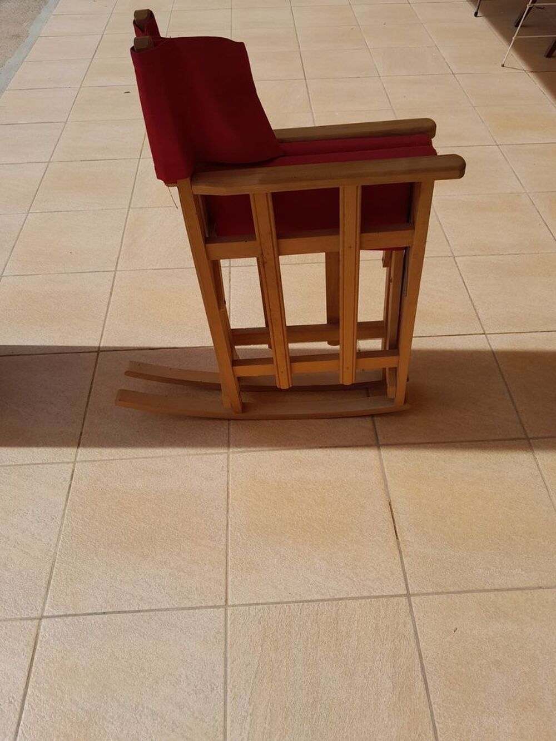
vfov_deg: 65.3
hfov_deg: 51.4
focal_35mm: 27
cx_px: 278
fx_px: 578
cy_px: 370
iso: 40
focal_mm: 4
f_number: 1.8
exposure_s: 1/838
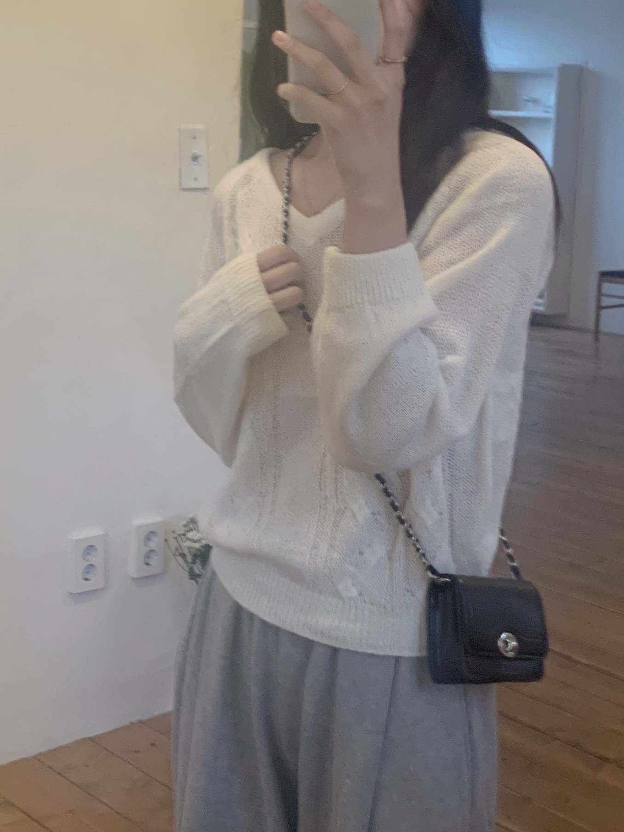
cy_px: 416
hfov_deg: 53.1
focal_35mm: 26
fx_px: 625
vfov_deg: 67.3
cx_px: 312
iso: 320
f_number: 1.8
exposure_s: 1/40
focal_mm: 4.25
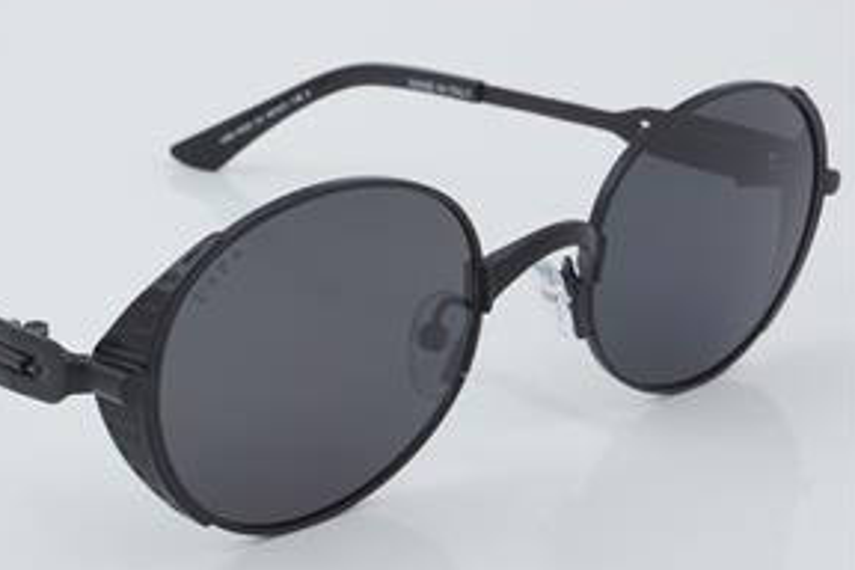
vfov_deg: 13.2
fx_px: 2470
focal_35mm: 104
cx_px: 270
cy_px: 309
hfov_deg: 19.6
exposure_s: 1/4
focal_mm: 50
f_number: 32
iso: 100
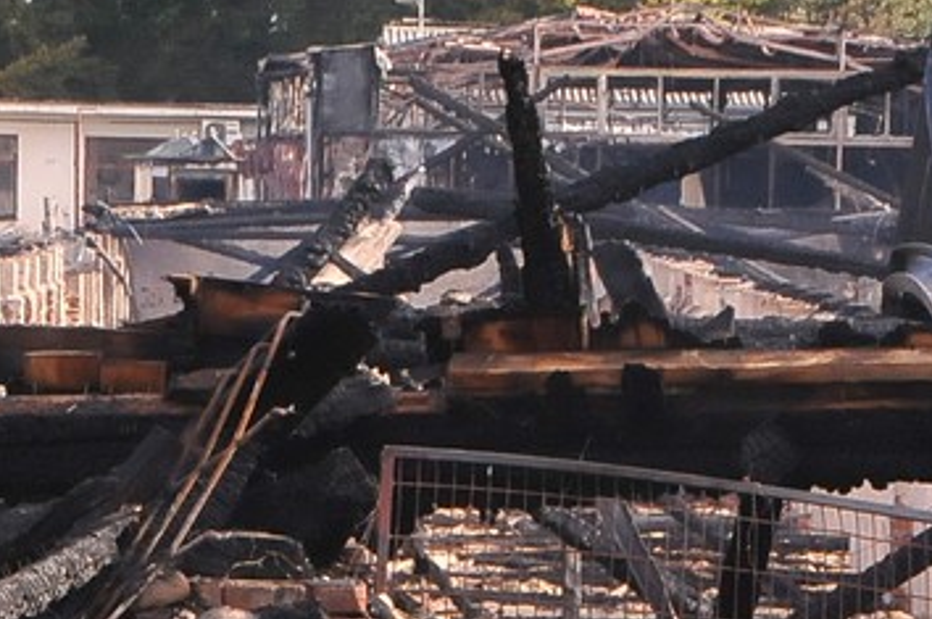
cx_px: 242
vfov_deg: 5.6
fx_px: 6282
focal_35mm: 243
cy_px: 303
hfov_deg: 8.5
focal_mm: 56
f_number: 11
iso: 1250
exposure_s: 1/500
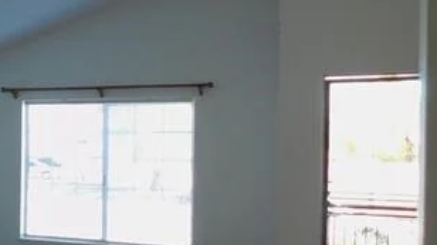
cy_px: 153
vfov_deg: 18.5
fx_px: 753
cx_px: -64
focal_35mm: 65
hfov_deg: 28.8
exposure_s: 1/50
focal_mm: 4
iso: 125
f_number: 3
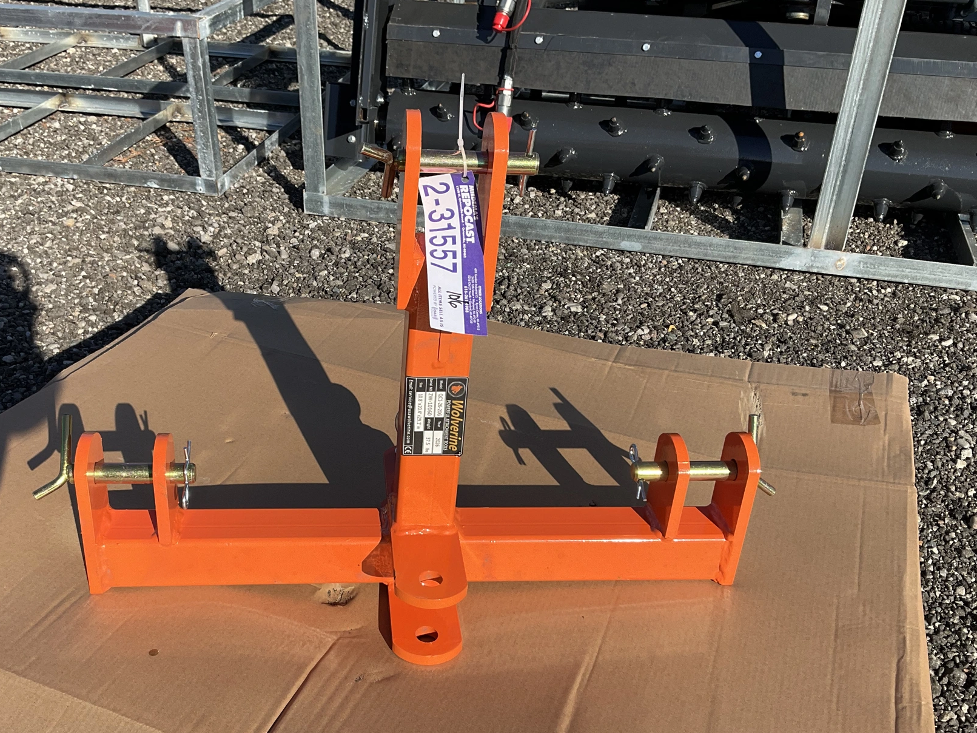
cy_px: 425
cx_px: 414
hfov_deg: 51.2
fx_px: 1016
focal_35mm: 36
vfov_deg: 39.5
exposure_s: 1/1675
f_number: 1.8
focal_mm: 3
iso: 25
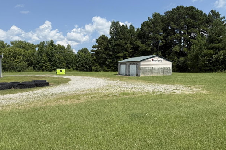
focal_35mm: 26
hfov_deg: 69.4
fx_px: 163
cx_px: 116
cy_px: 73
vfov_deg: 49.5
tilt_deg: -3.7
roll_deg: +0.3
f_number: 1.78
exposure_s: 1/5714
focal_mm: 6.76
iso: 80
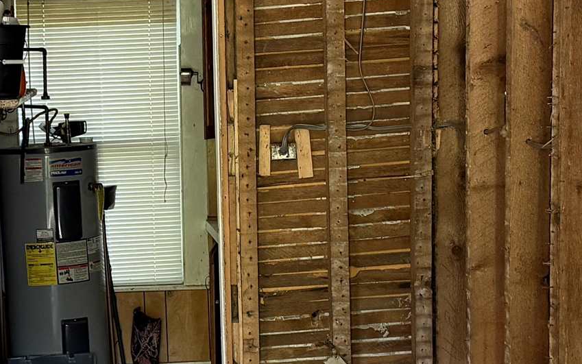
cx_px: 126
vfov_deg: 14.2
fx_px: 1460
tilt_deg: -9.2
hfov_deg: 22.3
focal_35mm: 92
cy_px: 268
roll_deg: +1.2
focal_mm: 6.76
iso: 250
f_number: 1.78
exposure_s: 1/60
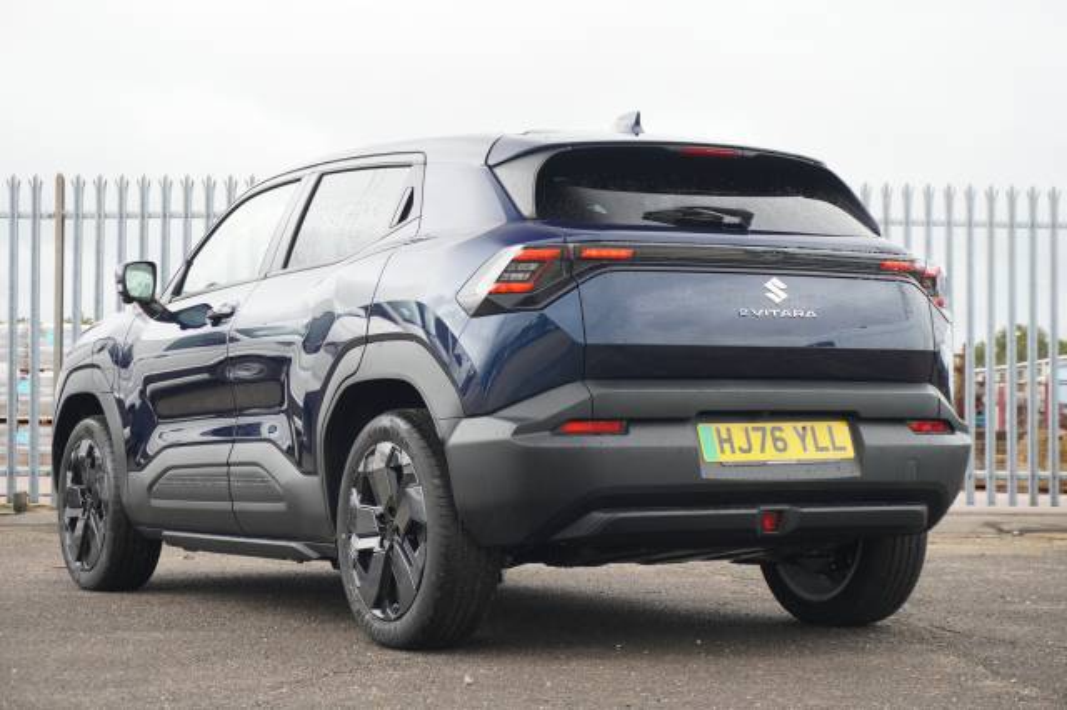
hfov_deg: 27.0
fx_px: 2222
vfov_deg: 18.2
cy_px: 355
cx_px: 534
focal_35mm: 75
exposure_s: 1/90
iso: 320
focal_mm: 50
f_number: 5.6
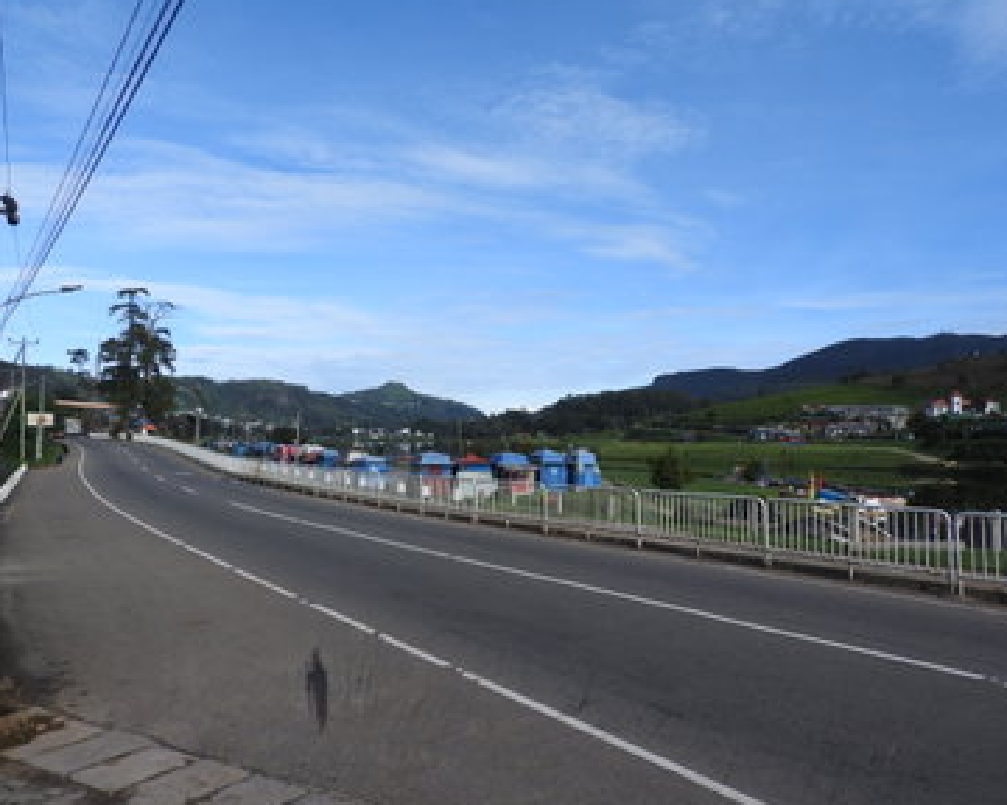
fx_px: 775
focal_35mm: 26
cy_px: 402
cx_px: 490
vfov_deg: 54.9
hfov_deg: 66.0
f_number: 3.3
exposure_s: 1/1250
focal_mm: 4.3
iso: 100
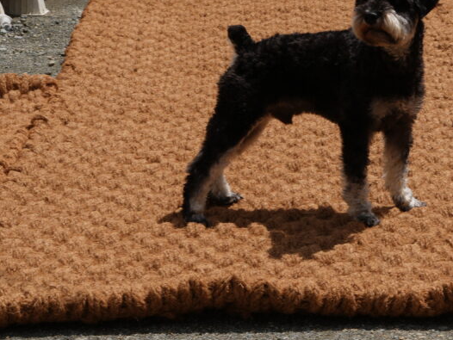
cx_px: 385
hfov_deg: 11.3
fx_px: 2278
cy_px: 64
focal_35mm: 174
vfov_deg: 8.5
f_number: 14
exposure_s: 1/80
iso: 50
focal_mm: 62
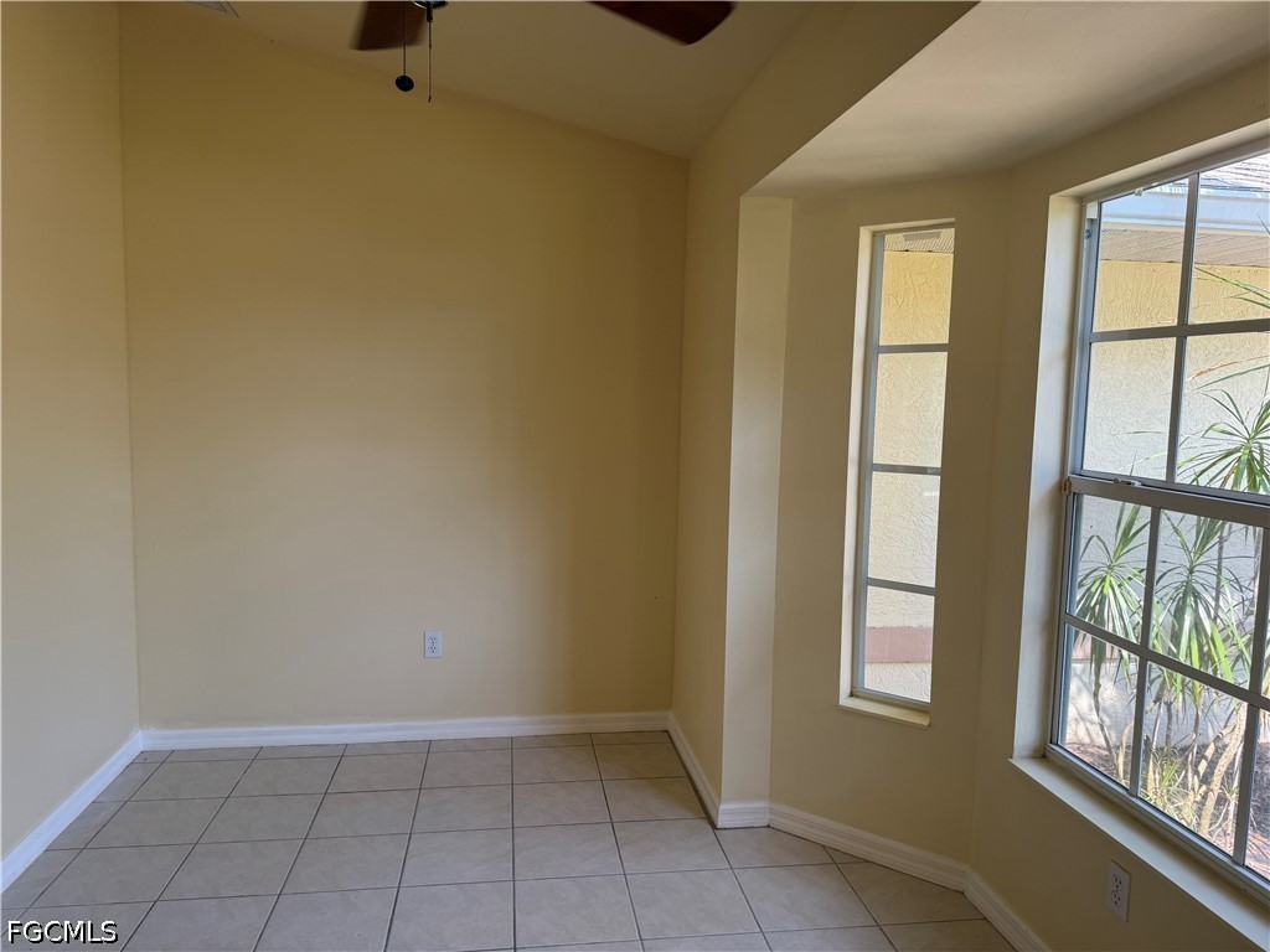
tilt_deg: -4.4
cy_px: 476
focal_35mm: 24
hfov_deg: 71.6
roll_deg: -1.0
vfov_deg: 56.8
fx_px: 881
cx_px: 635
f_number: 1.78
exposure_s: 1/121
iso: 80
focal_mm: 6.76
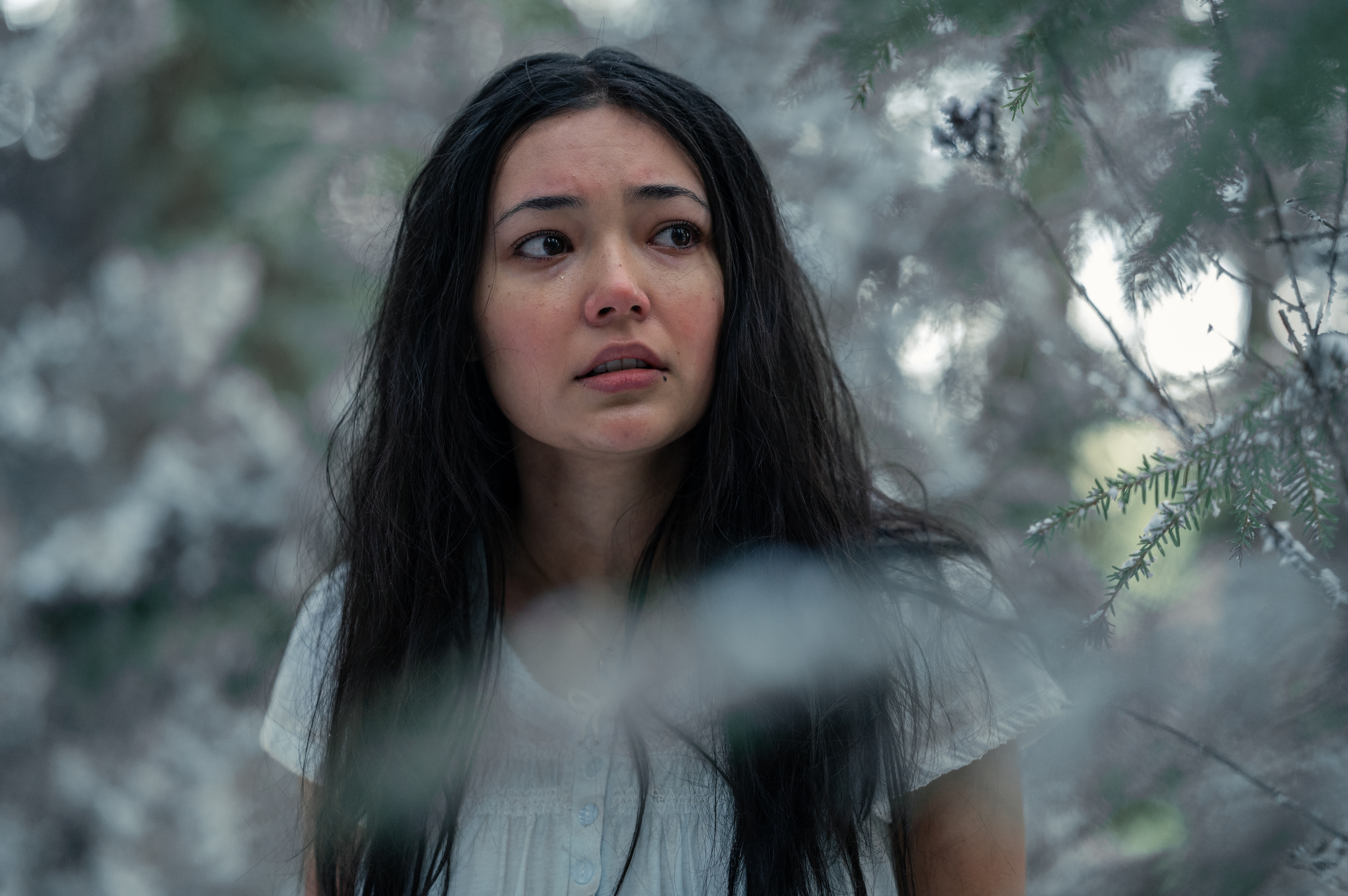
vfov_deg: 16.1
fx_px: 3181
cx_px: 674
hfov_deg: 23.9
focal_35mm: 85
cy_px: 448
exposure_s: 1/250
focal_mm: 85
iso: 1600
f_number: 2
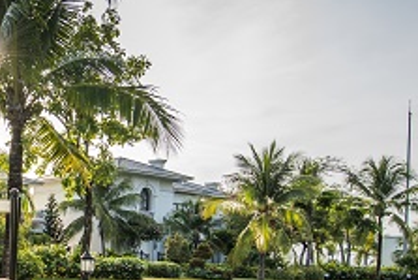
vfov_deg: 27.7
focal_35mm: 47
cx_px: -32
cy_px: 247
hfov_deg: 36.1
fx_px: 546
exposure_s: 1/250
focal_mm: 15
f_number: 5.6
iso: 100
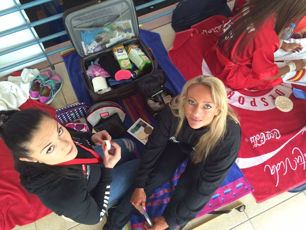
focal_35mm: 29
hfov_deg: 61.7
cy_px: 115
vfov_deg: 48.2
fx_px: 256
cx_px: 153
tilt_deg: -65.1
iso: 320
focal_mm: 4.15
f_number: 2.2
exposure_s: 1/25
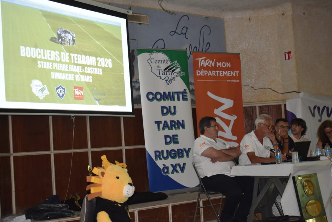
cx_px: 184
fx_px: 559
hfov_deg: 33.1
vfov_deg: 22.4
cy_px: 110
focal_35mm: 61
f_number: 4.5
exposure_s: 1/60
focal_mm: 35
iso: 1000
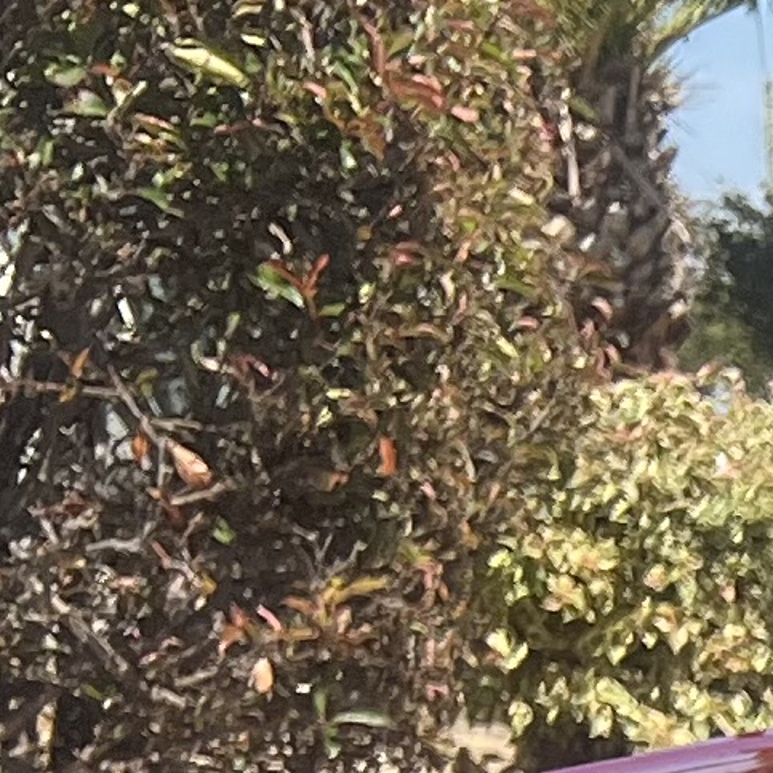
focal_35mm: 192
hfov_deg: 7.5
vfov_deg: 8.3
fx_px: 4851
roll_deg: -2.0
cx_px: 2610
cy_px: 1925
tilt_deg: -14.6
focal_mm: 5.7
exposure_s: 1/1724
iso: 50
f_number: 1.5
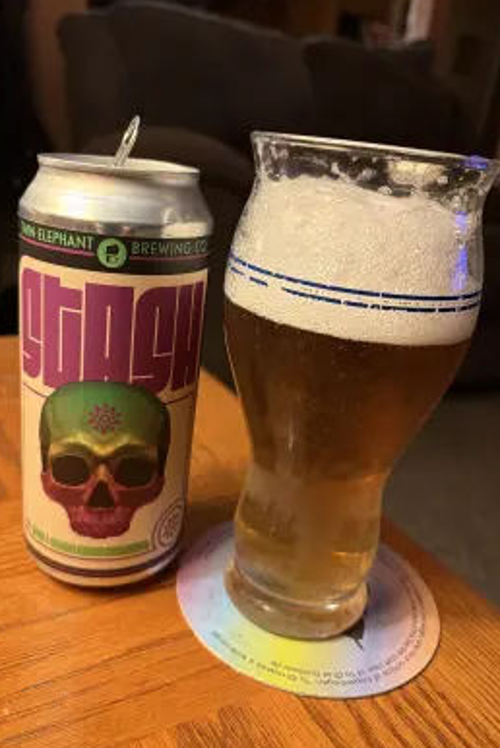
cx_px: 234
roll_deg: -7.7
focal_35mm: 28
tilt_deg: -21.5
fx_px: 582
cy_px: 382
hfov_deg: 46.4
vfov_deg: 65.4
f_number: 1.6
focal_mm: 5.96
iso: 200
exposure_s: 1/60
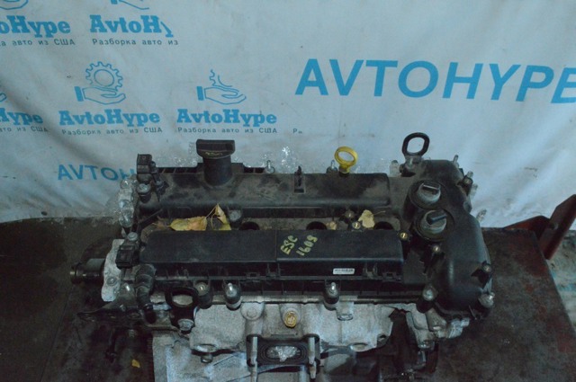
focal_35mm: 34
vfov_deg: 38.3
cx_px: 288
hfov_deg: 55.2
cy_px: 191
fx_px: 551
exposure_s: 1/100
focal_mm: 23
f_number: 16
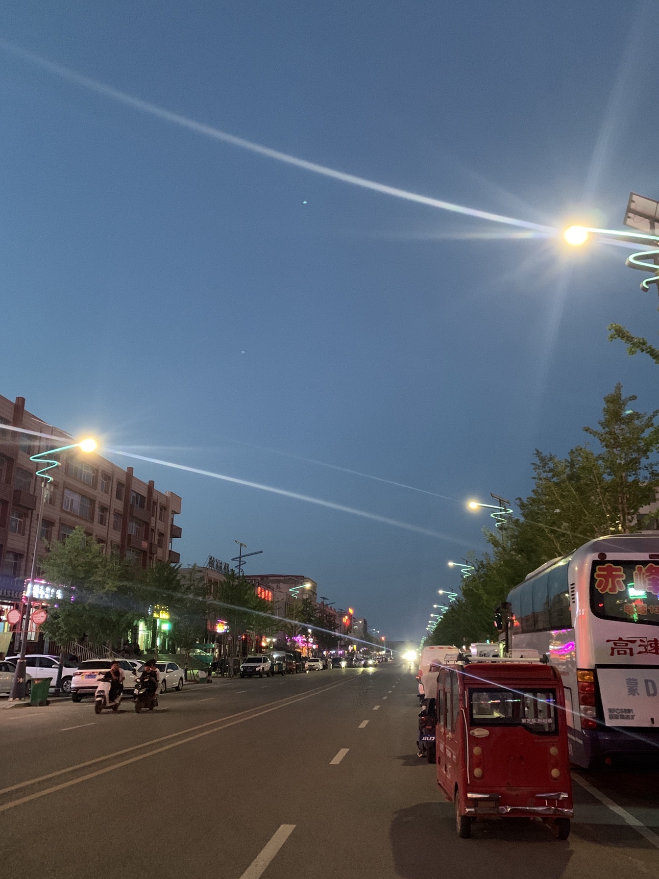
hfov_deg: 48.2
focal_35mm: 29
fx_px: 736
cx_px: 361
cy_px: 430
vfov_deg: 61.7
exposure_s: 1/25
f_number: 1.8
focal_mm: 4.25
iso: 640
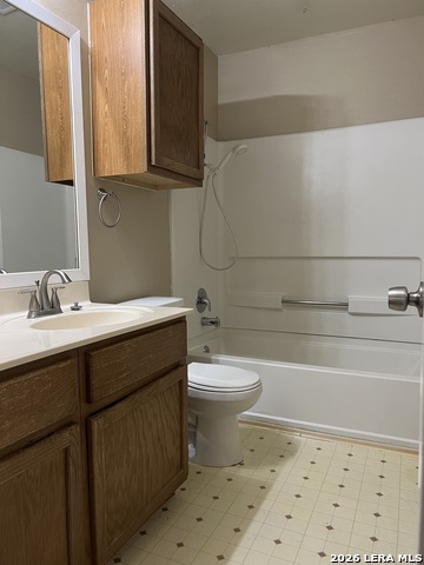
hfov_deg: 53.1
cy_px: 282
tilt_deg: -4.8
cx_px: 212
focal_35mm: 26
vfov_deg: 67.3
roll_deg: +0.3
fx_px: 425
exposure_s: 1/60
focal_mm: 5.7
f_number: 1.5
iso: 200
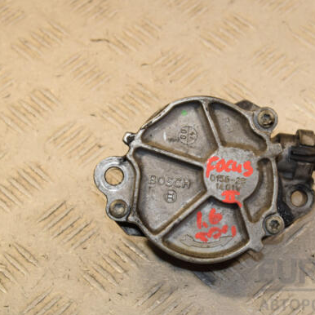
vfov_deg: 15.2
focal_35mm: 115
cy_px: 162
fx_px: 1184
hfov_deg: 15.1
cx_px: 243
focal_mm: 58
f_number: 9
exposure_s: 1/200
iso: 800
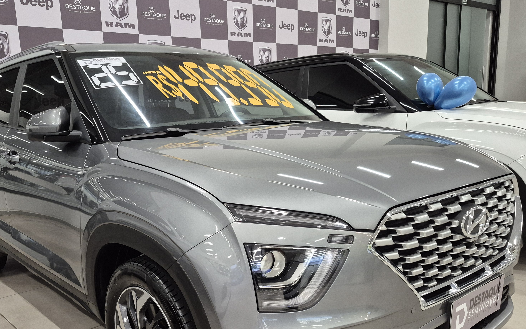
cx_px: 226
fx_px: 473
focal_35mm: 33
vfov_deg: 38.0
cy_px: 214
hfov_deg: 57.9
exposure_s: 1/120
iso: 500
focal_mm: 5.4
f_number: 1.8
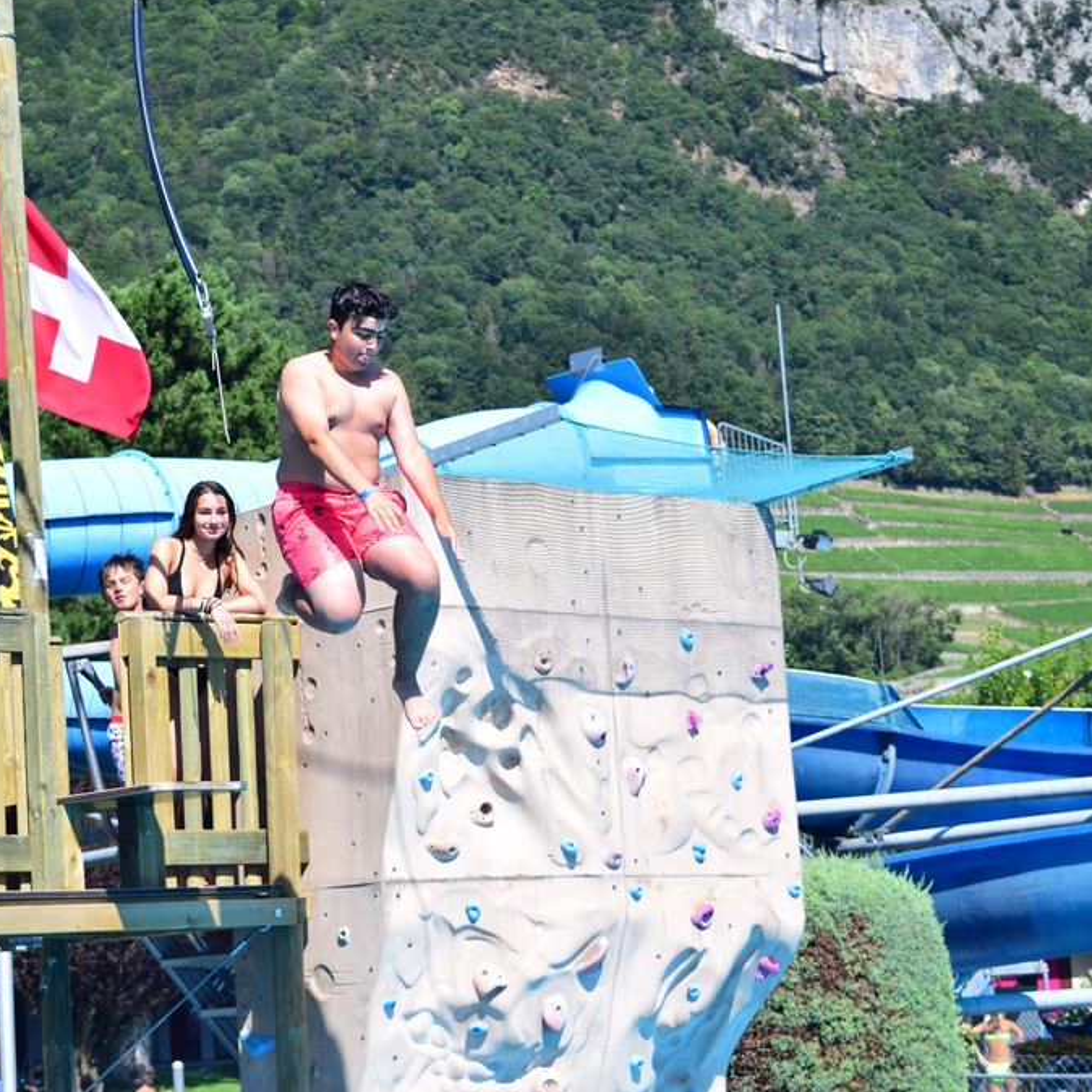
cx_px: 327
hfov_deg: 18.6
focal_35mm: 93
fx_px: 3319
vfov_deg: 18.7
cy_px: 544
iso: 400
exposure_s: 1/1250
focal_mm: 48
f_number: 5.3
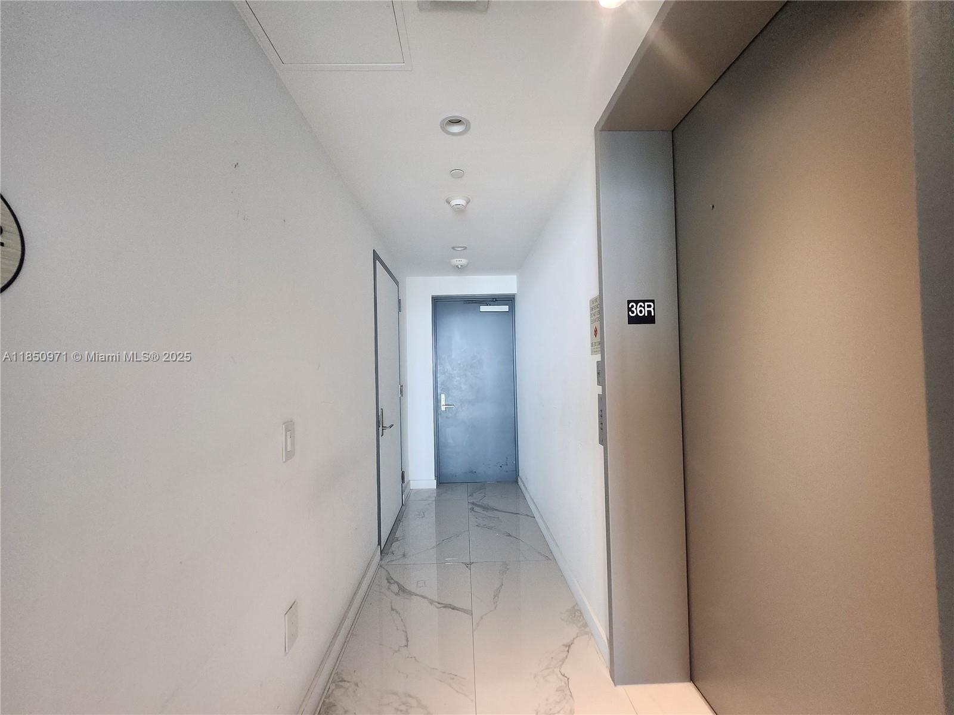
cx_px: 477
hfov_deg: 106.2
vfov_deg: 89.9
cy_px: 358
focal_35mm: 13
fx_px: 358
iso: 400
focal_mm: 1.74
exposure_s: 1/60
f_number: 2.2
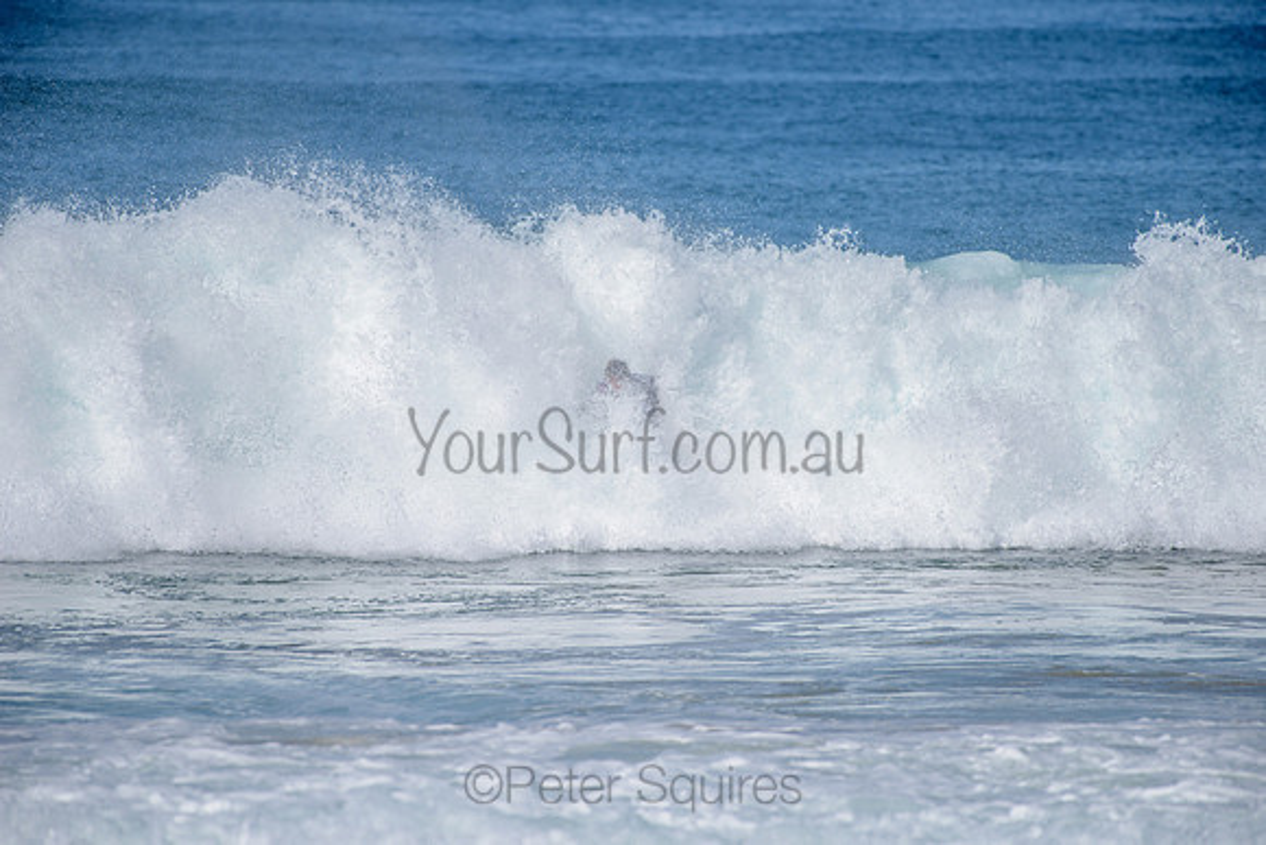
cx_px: 633
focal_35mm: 500
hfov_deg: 4.1
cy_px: 422
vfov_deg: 2.8
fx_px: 17587
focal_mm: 500
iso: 160
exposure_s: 1/2000
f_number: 5.6
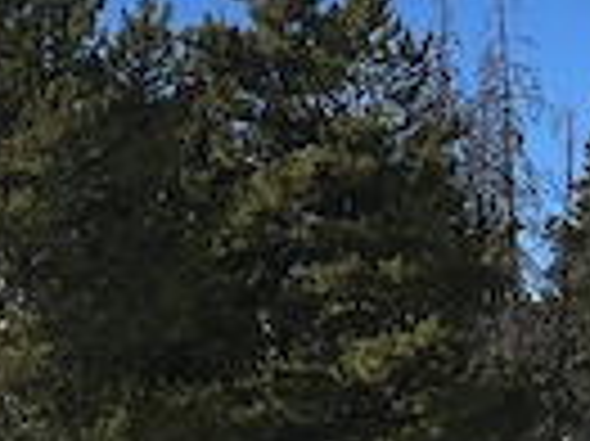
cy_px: 554
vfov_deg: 8.3
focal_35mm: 177
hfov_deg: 9.4
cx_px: -1009
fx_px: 3014
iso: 25
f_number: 2.2
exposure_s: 1/2564
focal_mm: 4.15
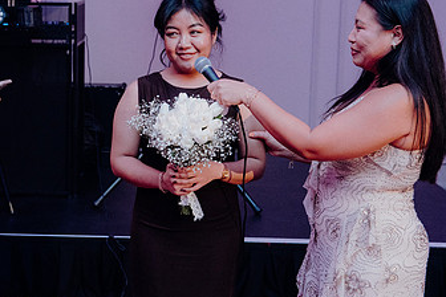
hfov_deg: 26.4
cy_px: 128
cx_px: 130
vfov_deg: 17.9
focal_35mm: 76
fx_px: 941
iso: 3200
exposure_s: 1/160
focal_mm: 44
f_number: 3.5
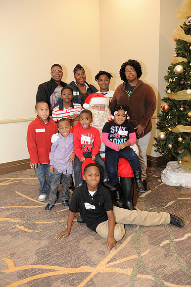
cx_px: 96
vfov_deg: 53.2
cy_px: 144
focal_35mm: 36
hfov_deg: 36.8
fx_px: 287
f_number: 4
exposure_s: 1/100
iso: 1600
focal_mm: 36
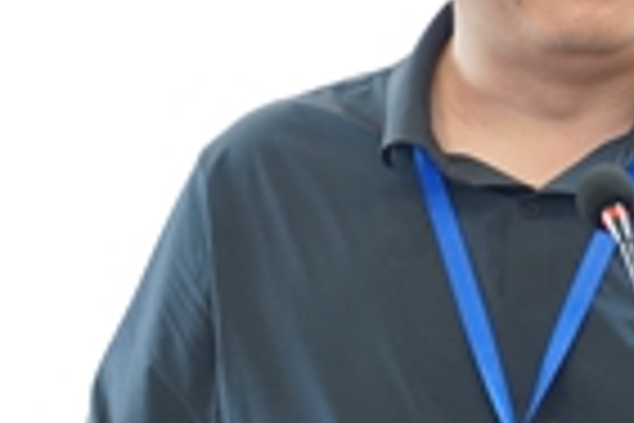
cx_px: 791
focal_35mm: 242
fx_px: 4262
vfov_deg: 5.7
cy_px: 180
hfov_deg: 8.4
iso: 1250
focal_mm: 57
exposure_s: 1/80
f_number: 3.2
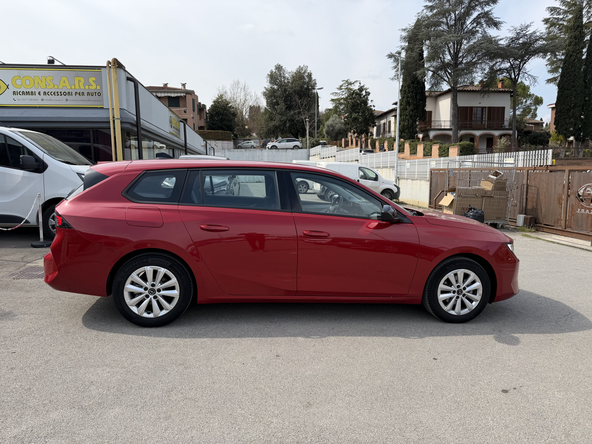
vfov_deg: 56.8
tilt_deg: -7.0
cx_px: 296
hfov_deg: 71.6
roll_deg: +0.7
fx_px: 410
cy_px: 222
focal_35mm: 24
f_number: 1.78
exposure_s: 1/3279
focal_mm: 6.76
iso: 80
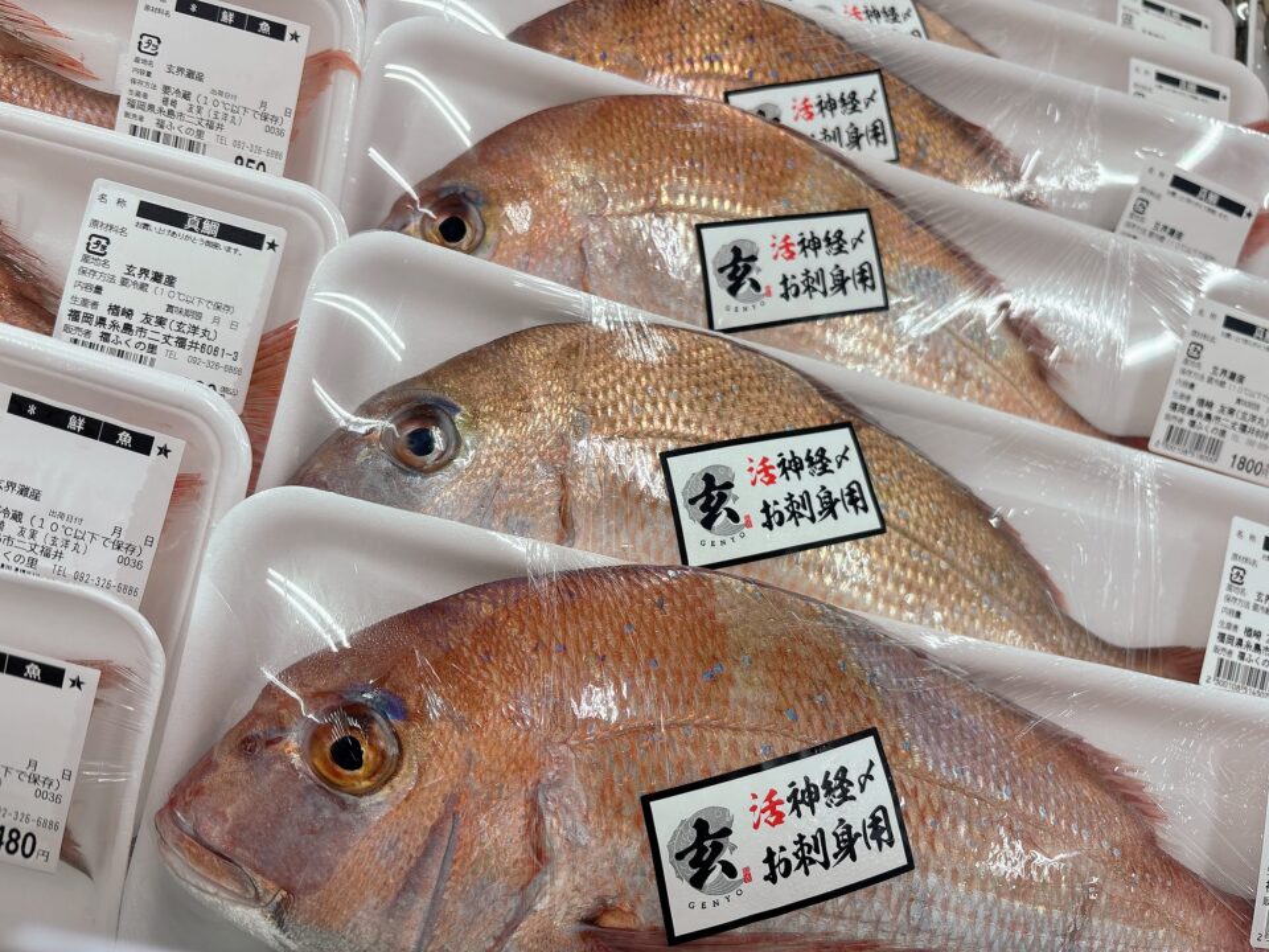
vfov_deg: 53.1
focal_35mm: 26
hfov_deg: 67.3
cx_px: 634
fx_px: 953
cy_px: 476
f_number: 1.6
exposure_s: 1/62
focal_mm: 5.96
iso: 40
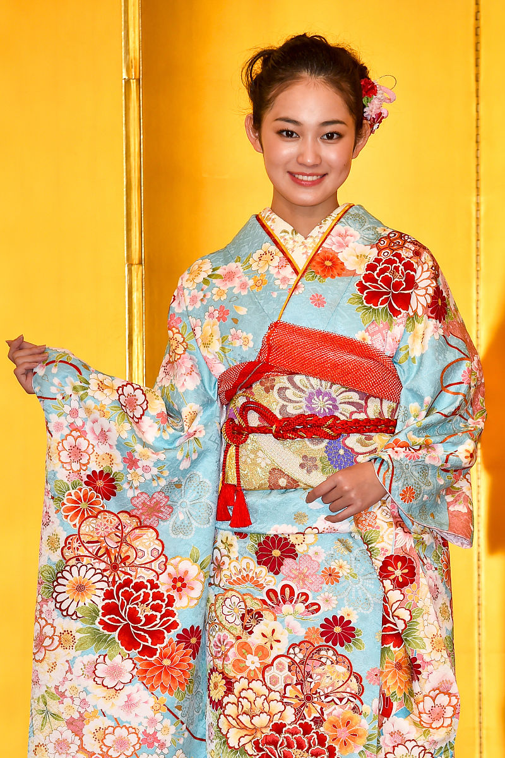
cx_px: 252
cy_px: 379
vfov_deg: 11.7
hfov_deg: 7.8
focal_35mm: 175
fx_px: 3682
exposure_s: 1/320
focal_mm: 175
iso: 1000
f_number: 5.6
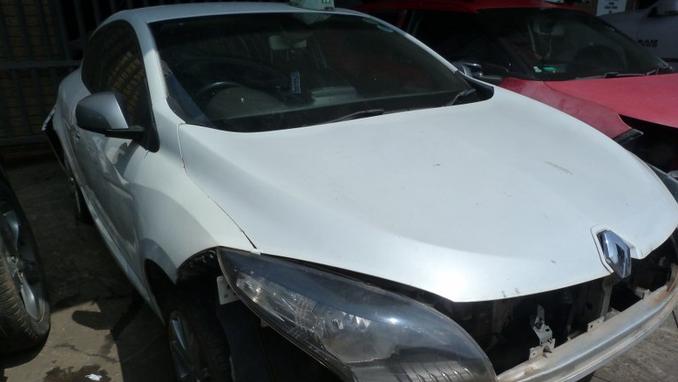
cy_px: 235
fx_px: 503
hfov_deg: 67.9
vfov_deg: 41.3
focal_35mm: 28
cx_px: 344
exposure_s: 1/1000
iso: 125
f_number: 5.6
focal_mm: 4.5
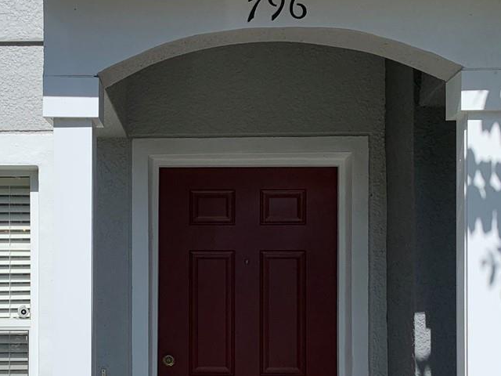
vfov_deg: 22.3
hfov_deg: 29.6
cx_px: 160
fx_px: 941
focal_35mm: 65
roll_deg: -0.5
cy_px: 292
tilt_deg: +4.3
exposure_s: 1/3650
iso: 25
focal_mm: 4.25
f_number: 1.8
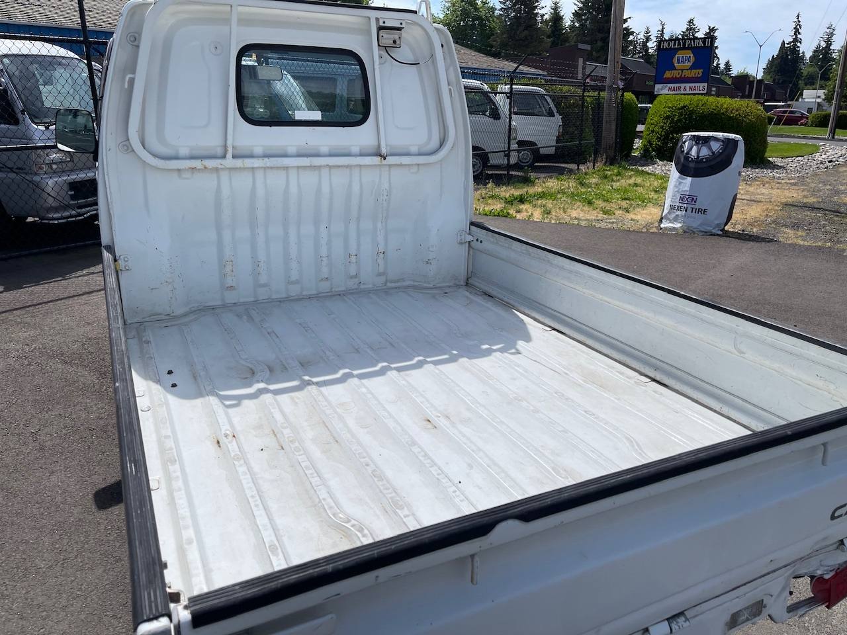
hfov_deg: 69.4
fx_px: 612
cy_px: 318
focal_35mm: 25
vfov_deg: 54.9
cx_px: 424
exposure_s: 1/7937
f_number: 1.6
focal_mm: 5.1
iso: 32
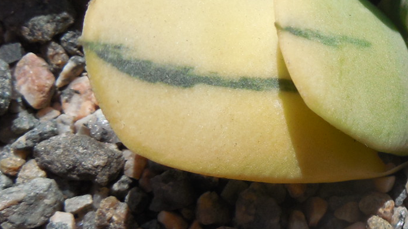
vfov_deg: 15.5
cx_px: 399
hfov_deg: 25.9
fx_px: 844
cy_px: 84
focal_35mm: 78
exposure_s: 1/1600
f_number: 3.6
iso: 125
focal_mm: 5.6
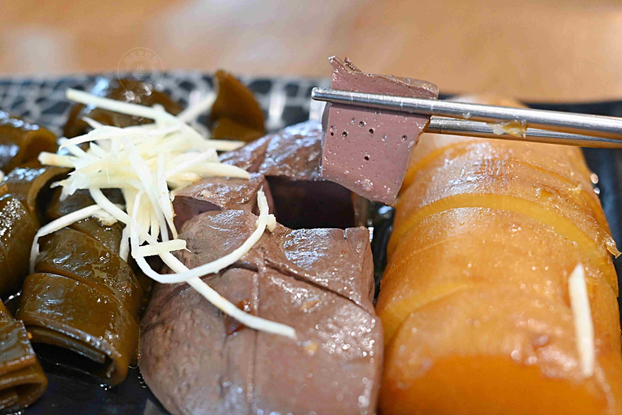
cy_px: 208
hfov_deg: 27.0
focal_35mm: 75
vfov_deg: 18.2
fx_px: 1296
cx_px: 311
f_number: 3.2
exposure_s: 1/200
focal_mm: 50
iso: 2800
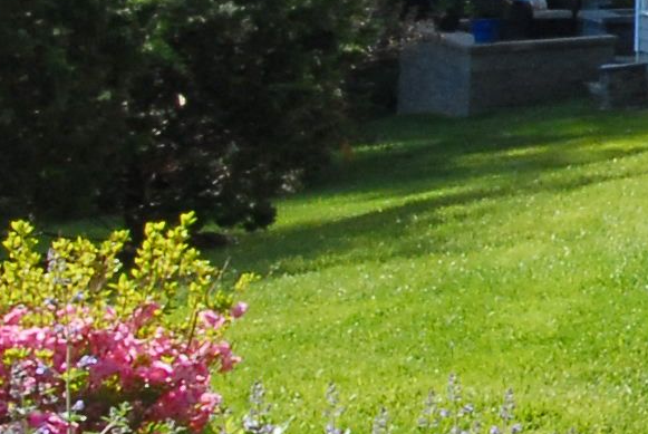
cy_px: -258
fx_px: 2163
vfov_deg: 10.9
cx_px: 1731
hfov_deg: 12.1
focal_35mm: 120
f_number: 18
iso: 400
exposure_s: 1/60
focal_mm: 12
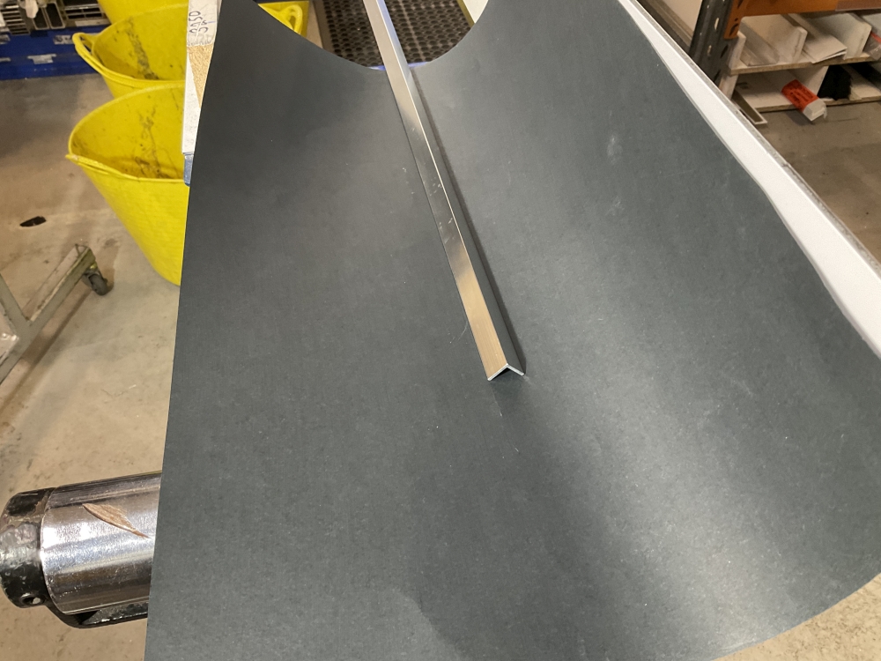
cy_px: 330
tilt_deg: -49.4
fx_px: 738
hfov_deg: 61.7
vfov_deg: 48.2
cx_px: 440
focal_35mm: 29
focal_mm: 3
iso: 125
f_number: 1.8
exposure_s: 1/50
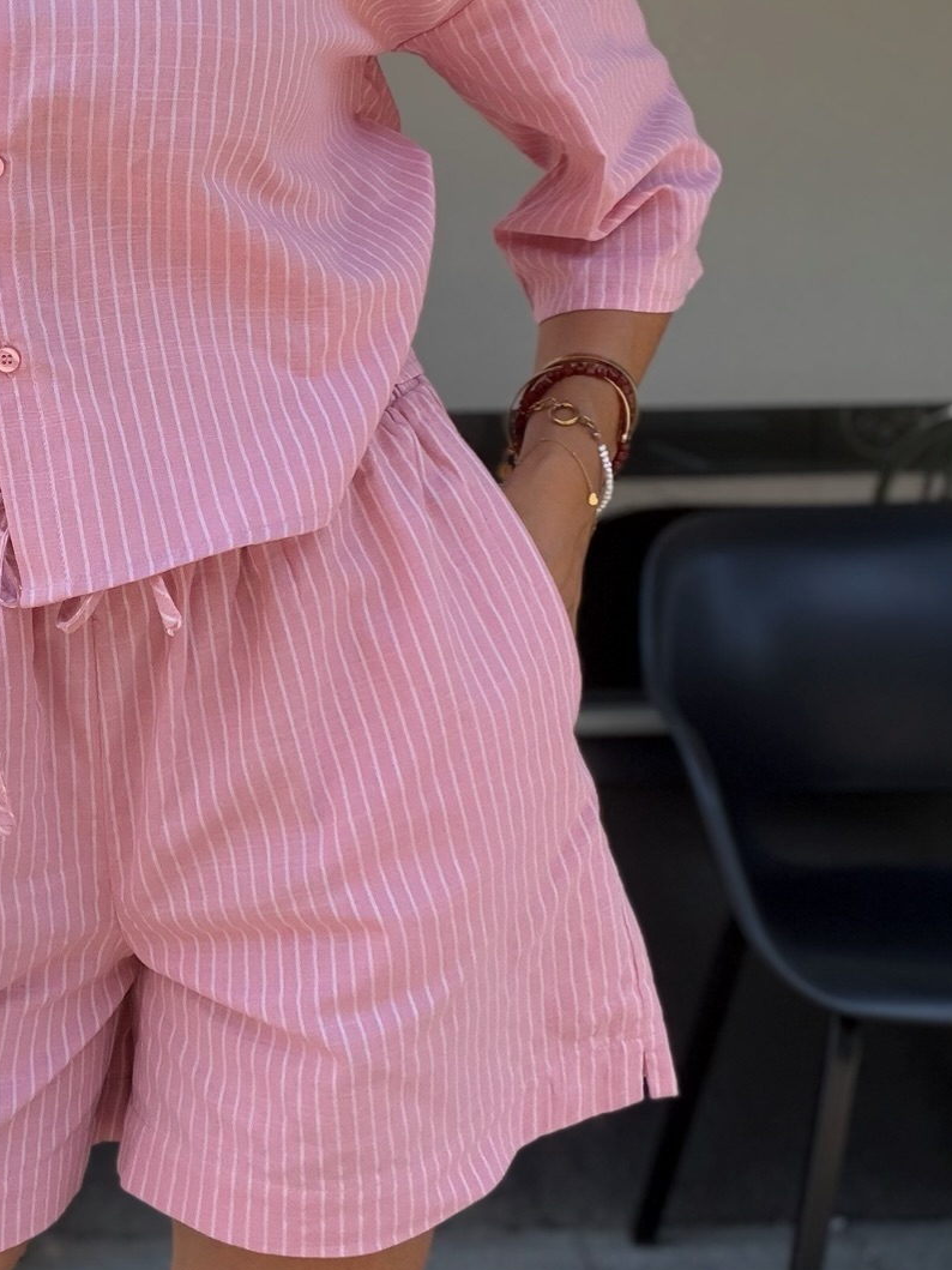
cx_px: 122
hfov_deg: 24.6
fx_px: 2127
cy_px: 441
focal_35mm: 58
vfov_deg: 33.0
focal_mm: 2.71
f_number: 1.9
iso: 25
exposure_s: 1/314
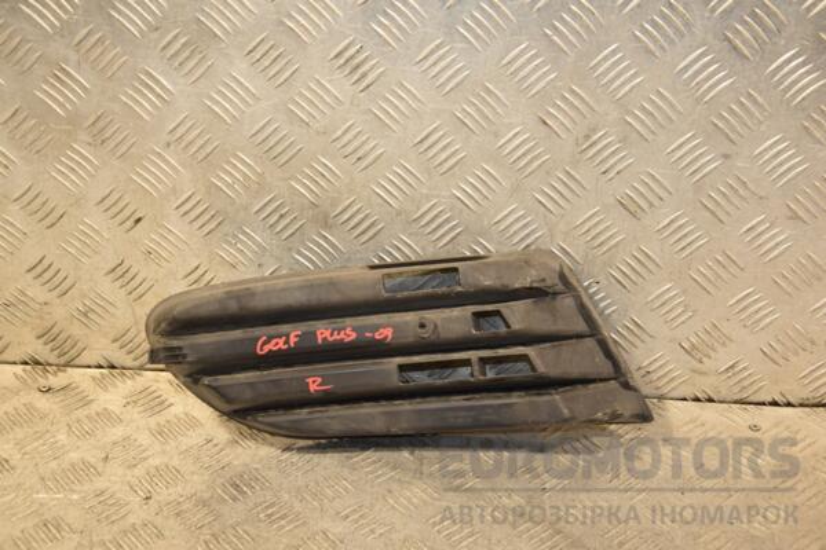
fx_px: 1308
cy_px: 275
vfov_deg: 23.8
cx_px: 413
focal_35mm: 57
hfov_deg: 35.1
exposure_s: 1/125
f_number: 5
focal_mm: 38
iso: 800
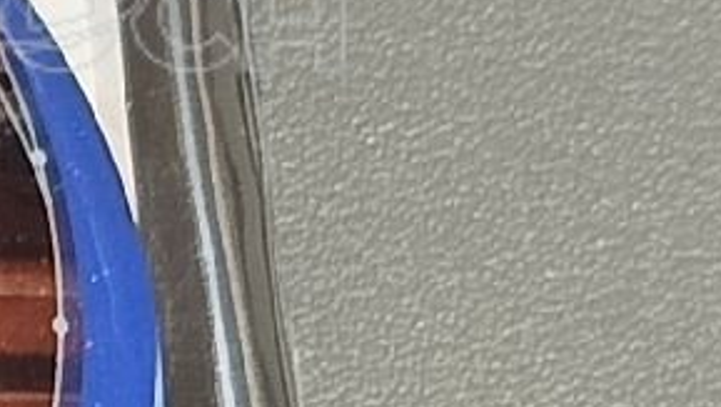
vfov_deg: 4.3
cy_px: 462
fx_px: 5395
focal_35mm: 282
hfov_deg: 6.8
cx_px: -1522
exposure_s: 1/60
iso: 400
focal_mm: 5.24
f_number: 1.75
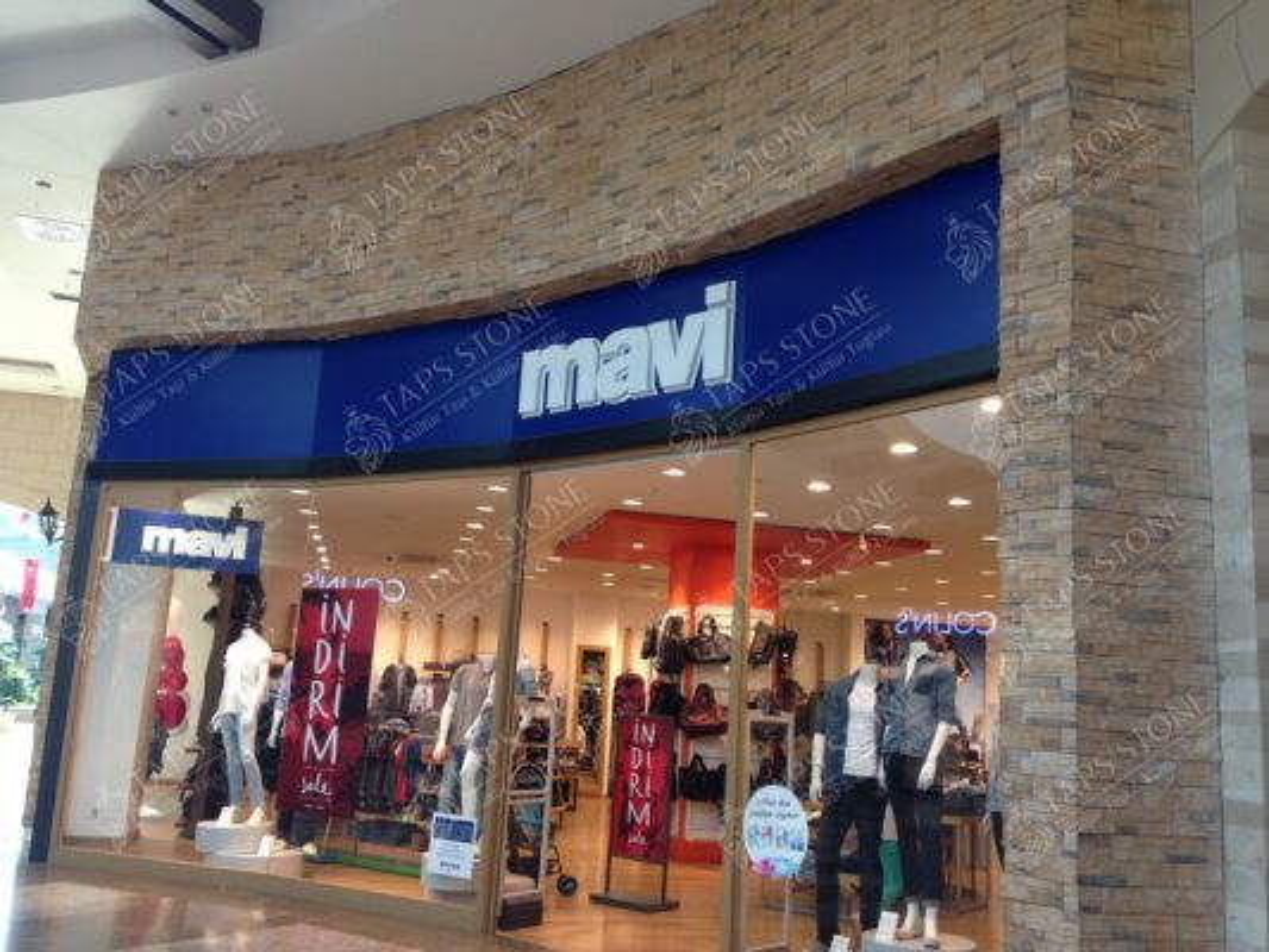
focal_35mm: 33
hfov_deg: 55.3
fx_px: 1210
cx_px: 634
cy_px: 476
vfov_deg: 43.0
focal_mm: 4.12
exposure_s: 1/30
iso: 50
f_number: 2.4
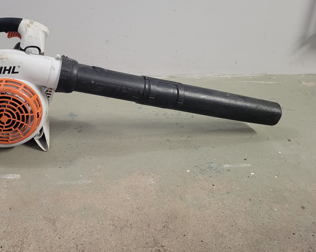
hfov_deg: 47.9
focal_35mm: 37
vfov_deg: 39.8
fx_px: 346
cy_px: 94
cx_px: 95
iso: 500
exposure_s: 1/50
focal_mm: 5.4
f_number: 1.8
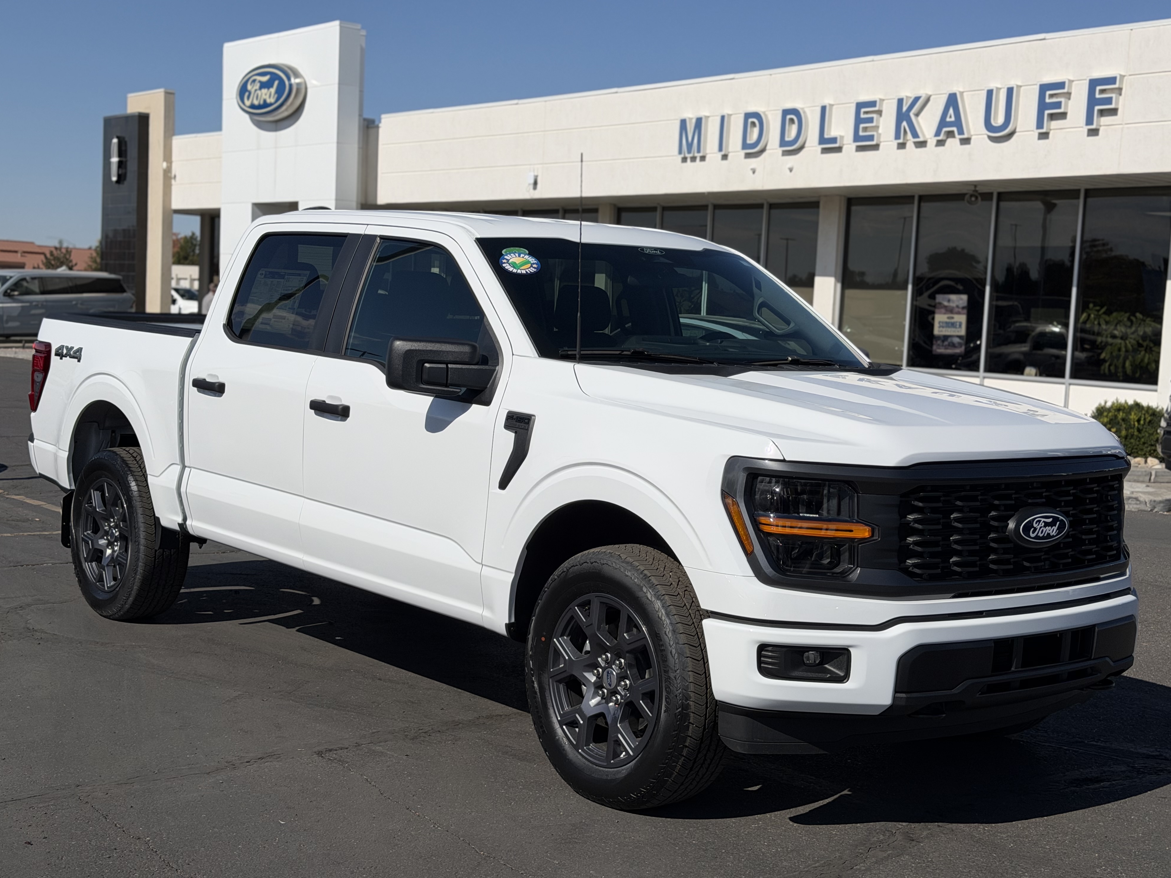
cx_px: 592
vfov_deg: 29.7
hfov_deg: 38.9
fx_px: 1657
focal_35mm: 49
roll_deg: -2.8
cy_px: 445
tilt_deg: -4.9
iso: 80
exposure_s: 1/20408
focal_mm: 6.76
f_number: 1.78
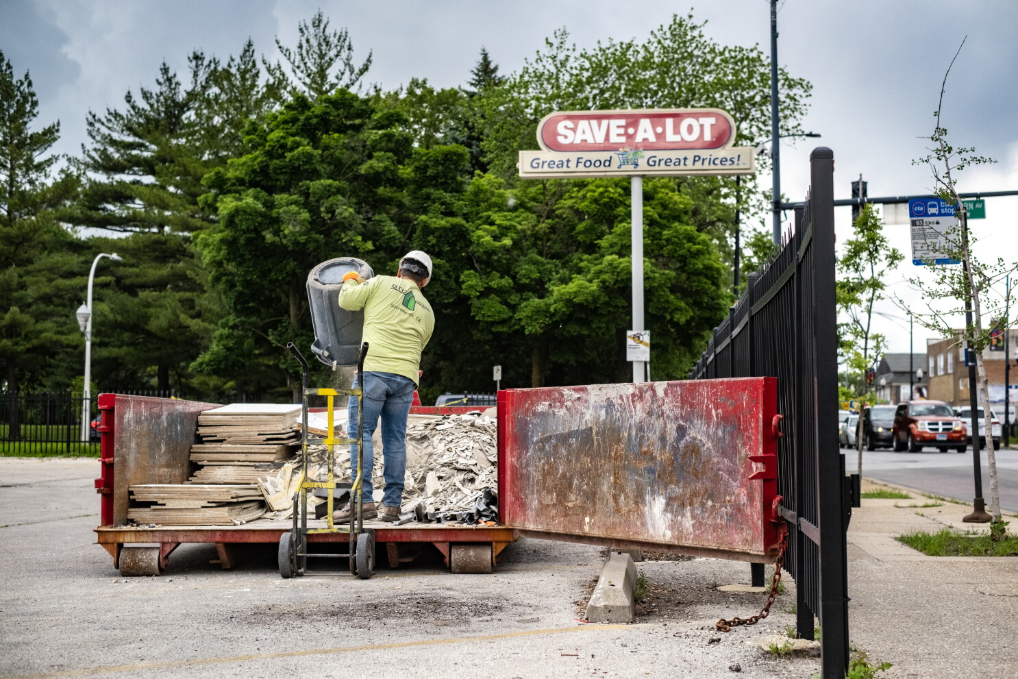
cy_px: 340
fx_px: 1499
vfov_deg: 25.5
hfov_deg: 37.5
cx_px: 509
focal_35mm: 53
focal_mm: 35
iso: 1000
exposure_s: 1/8000
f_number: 2.8
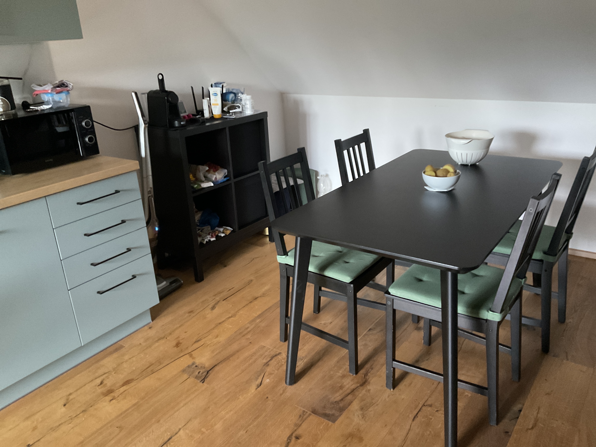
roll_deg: +3.0
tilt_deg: -22.3
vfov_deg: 48.2
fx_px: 499
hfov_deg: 61.7
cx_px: 298
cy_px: 224
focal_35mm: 29
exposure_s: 1/30
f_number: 1.8
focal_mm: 3
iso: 320
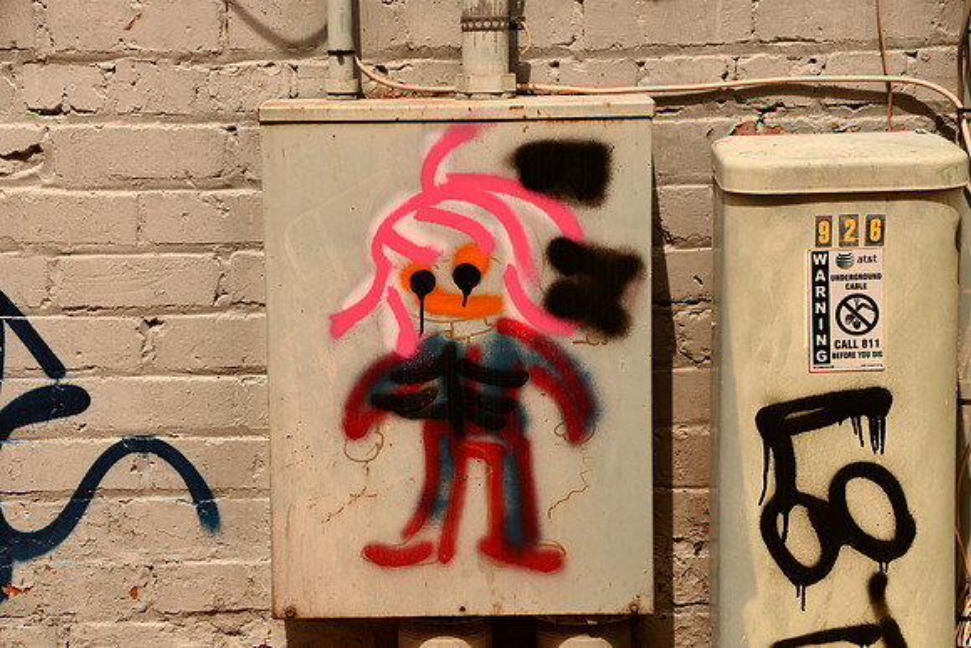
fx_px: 2833
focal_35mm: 105
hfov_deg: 19.5
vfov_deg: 13.0
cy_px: 324
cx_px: 486
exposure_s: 1/160
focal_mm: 70
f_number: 10
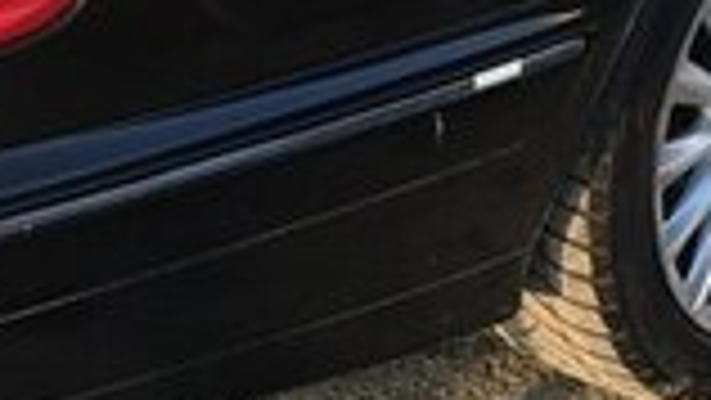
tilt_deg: -20.5
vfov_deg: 9.1
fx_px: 2489
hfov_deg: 16.1
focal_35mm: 132
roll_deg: -0.7
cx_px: 626
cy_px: -79
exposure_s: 1/124
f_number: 2.2
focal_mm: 4.15
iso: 25
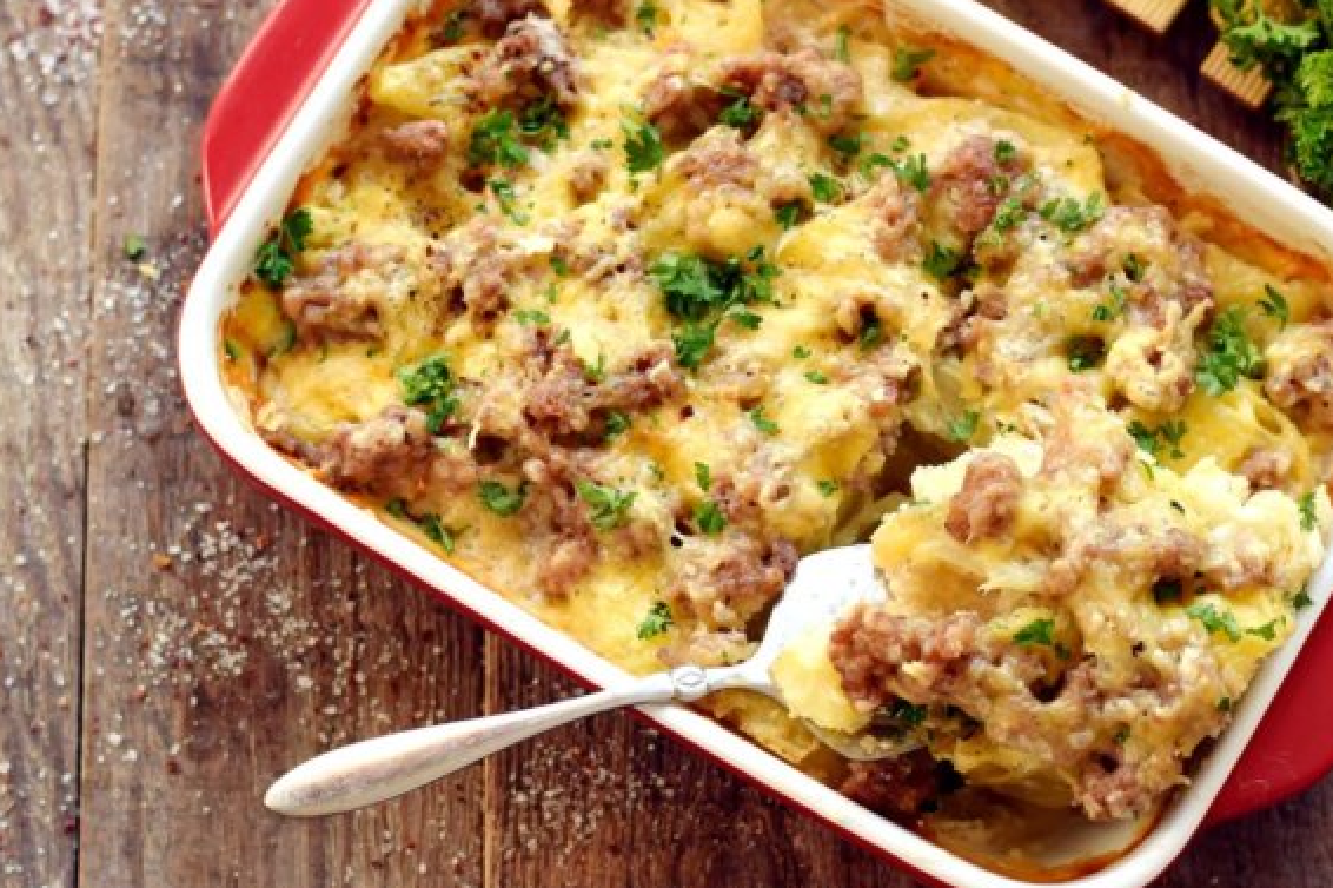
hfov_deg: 20.0
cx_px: 749
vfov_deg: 13.4
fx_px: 3776
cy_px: 359
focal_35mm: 102
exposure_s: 1/125
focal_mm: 50
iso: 100
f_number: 3.5
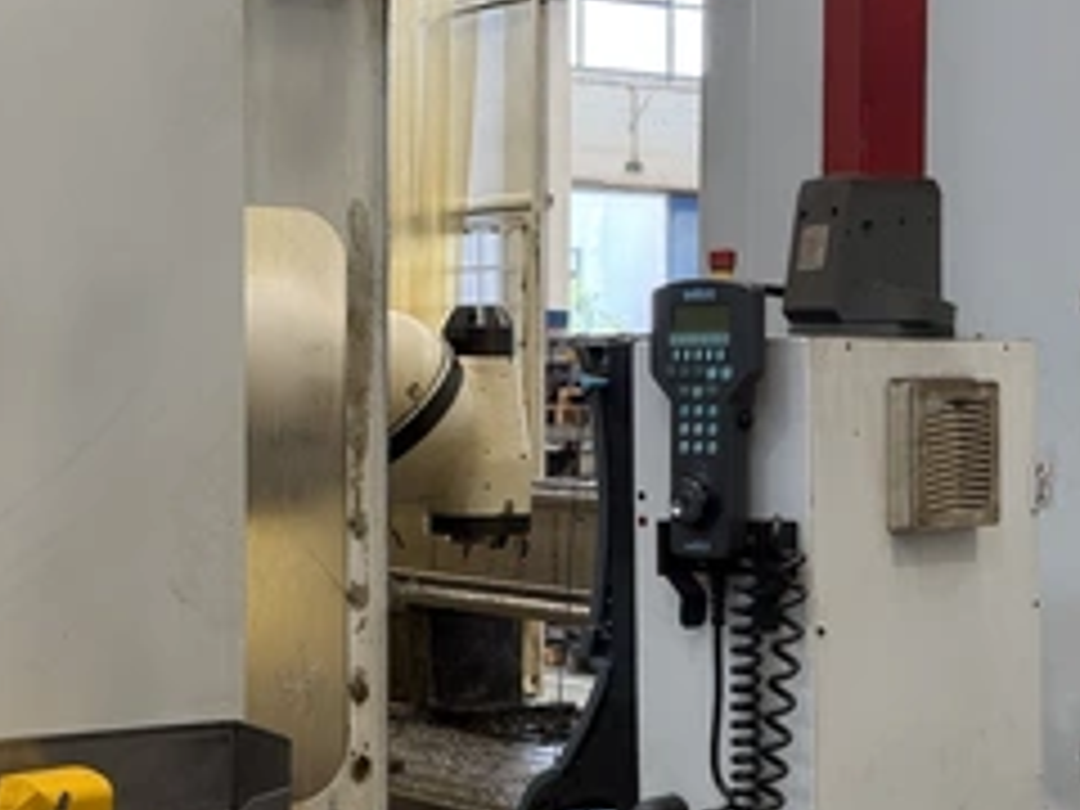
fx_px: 2496
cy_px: 432
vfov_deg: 18.4
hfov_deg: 24.4
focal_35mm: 80
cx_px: 598
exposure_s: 1/100
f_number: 1.78
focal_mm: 6.76
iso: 80
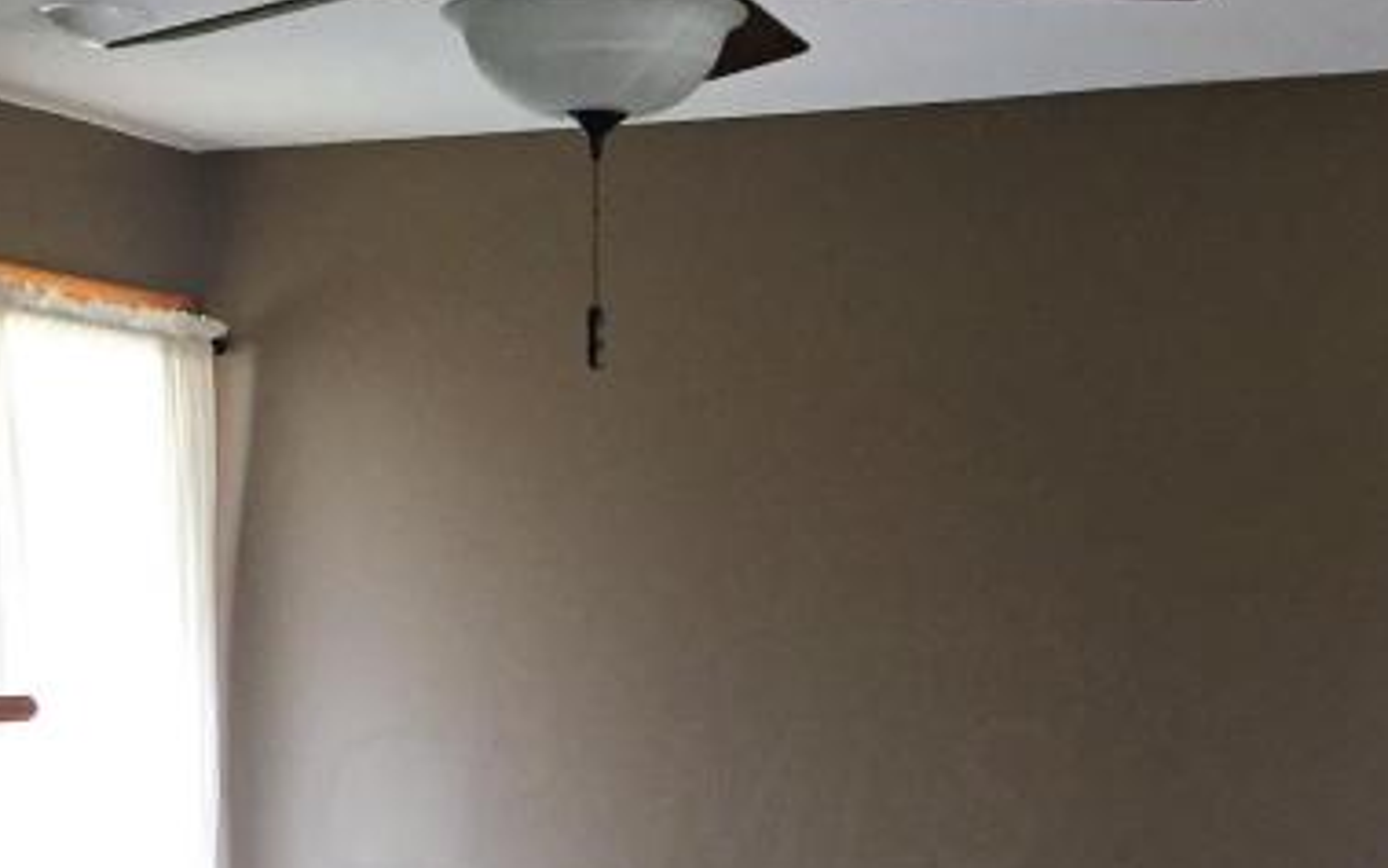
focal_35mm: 83
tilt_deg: -2.3
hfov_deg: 24.9
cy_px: 798
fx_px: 3140
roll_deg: -0.6
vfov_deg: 15.5
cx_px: 674
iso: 200
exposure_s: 1/30
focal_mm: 4.15
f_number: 2.2
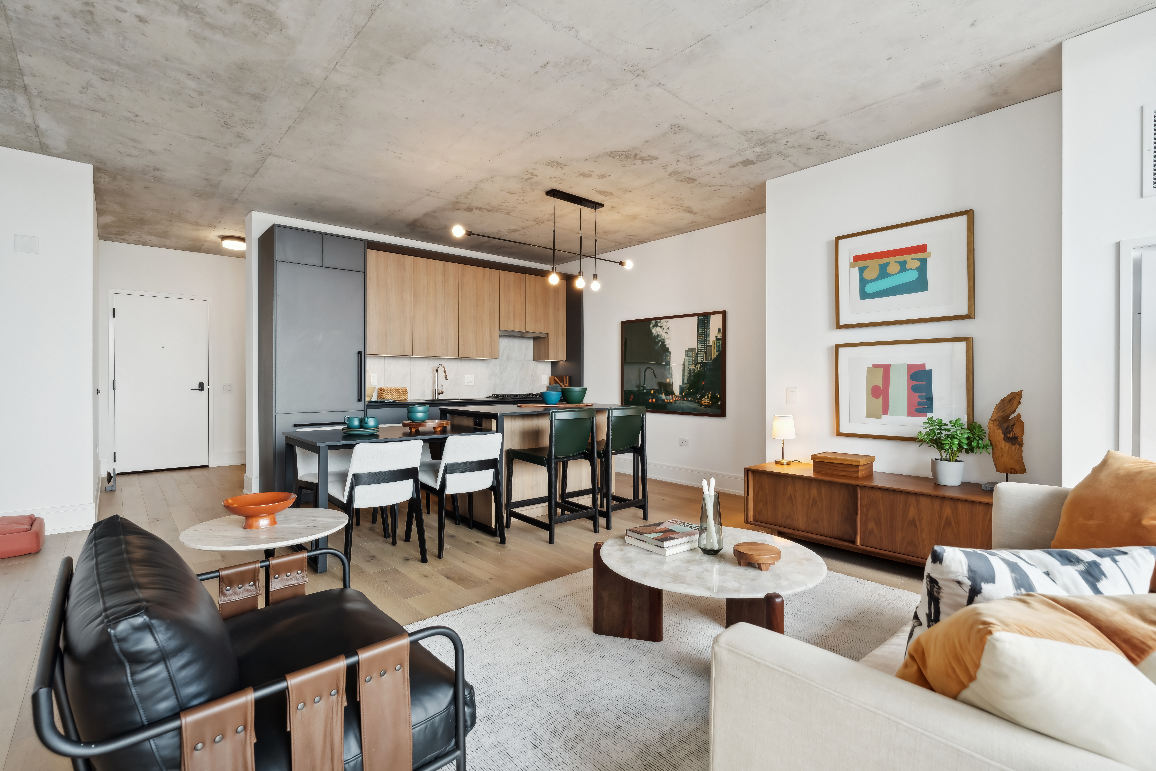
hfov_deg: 96.7
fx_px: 514
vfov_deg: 73.7
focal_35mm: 16
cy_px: 386
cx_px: 578
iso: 320
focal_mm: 16
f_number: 8
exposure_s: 1/15
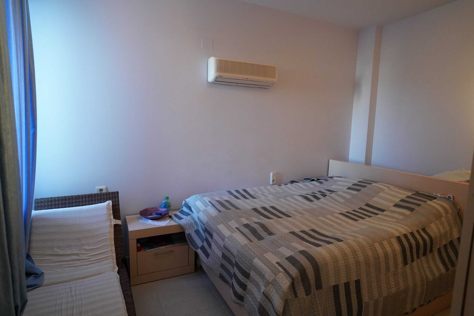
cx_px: 237
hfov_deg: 84.0
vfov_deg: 61.9
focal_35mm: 20
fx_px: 263
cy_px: 158
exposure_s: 1/160
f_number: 2.8
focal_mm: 20
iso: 3200
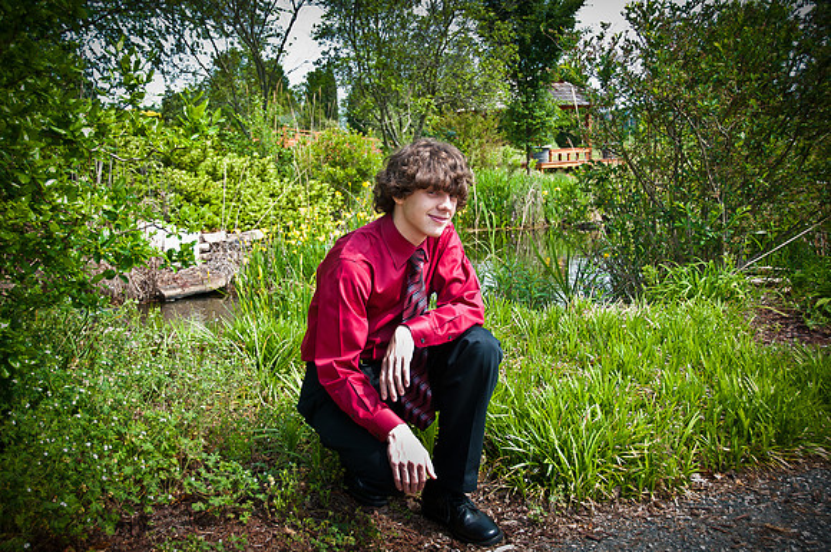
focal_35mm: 46
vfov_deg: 28.9
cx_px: 416
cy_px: 276
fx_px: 1072
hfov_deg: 42.4
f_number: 4
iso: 200
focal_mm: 31
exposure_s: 1/250
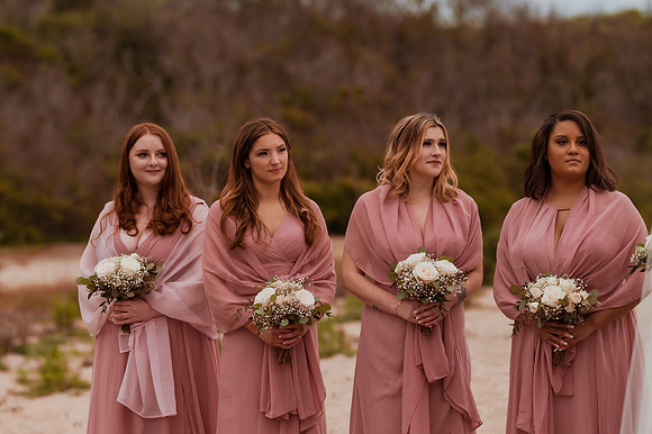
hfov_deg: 15.2
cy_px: 217
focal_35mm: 135
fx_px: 2444
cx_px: 326
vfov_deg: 10.1
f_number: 3.2
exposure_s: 1/1250
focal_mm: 135
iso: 500
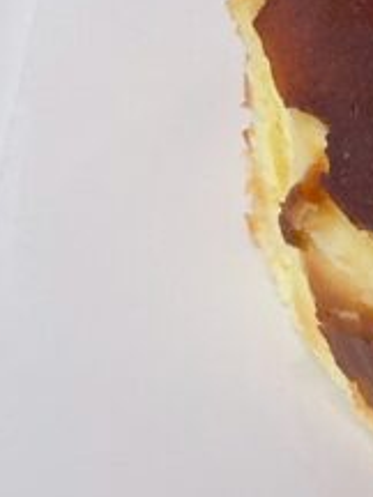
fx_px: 3276
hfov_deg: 6.3
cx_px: 737
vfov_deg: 8.6
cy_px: 9
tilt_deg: -46.9
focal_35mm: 228
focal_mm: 6.86
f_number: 1.78
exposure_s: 1/50
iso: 160
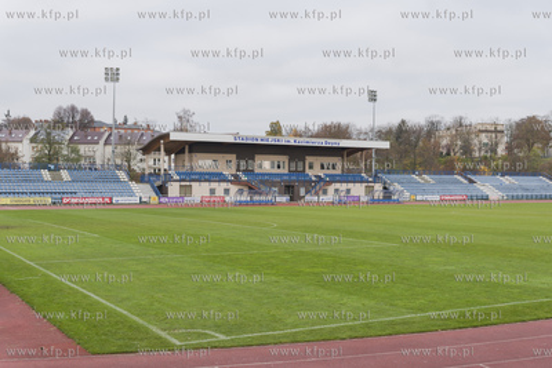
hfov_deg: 42.7
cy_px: 184
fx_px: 706
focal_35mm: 46
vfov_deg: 29.3
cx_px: 276
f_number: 4
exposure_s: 1/500
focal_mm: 46
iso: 400
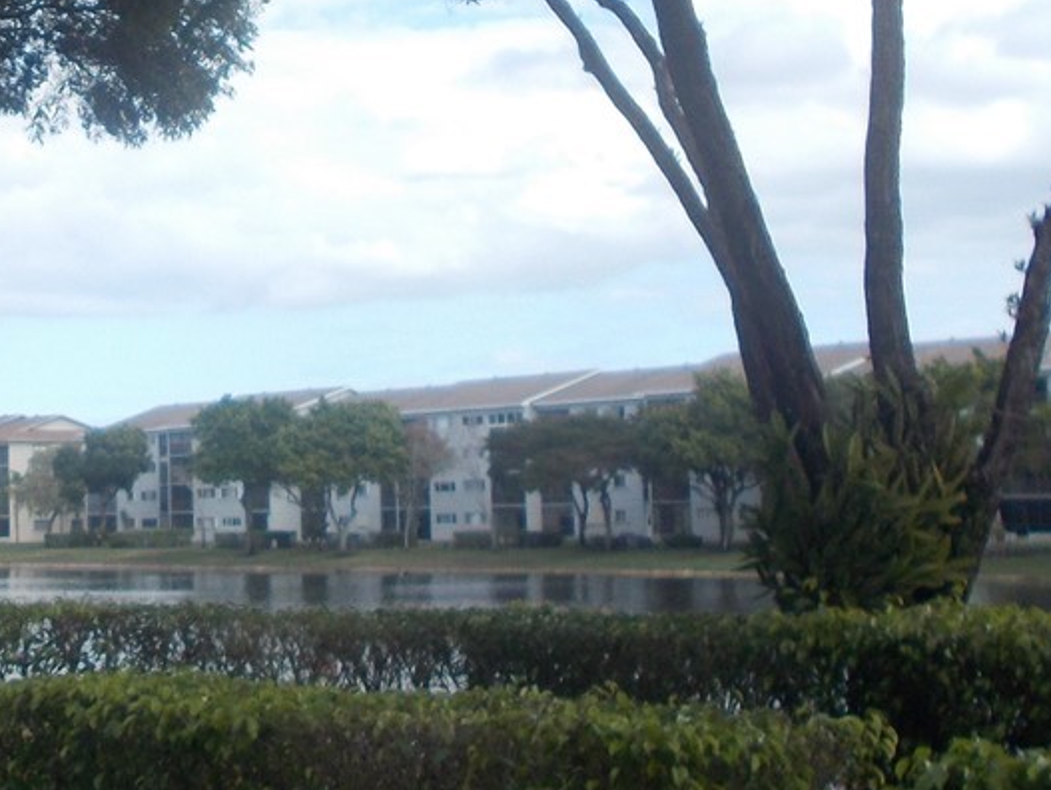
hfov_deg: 21.0
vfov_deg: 16.1
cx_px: 74
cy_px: 88
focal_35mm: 91
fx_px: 2765
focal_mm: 5.3
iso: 80
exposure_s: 1/80
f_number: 8.6
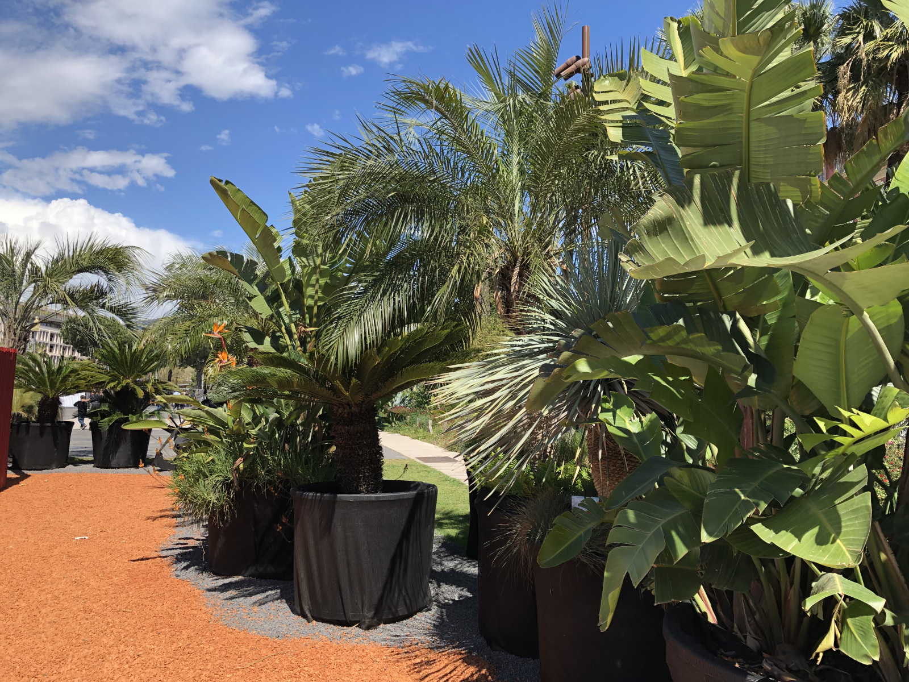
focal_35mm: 28
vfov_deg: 49.7
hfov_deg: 63.4
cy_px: 341
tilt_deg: +4.8
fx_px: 735
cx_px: 454
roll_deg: -1.2
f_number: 1.8
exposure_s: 1/1230
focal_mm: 3.99
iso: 20
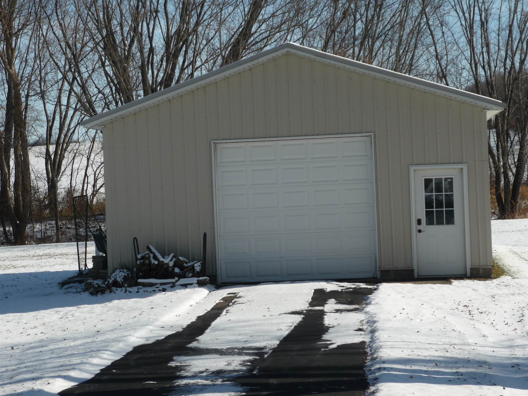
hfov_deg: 23.8
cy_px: 198
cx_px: 264
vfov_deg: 18.0
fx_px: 1251
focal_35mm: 82
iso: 100
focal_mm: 13.6
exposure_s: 1/800
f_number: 4.4
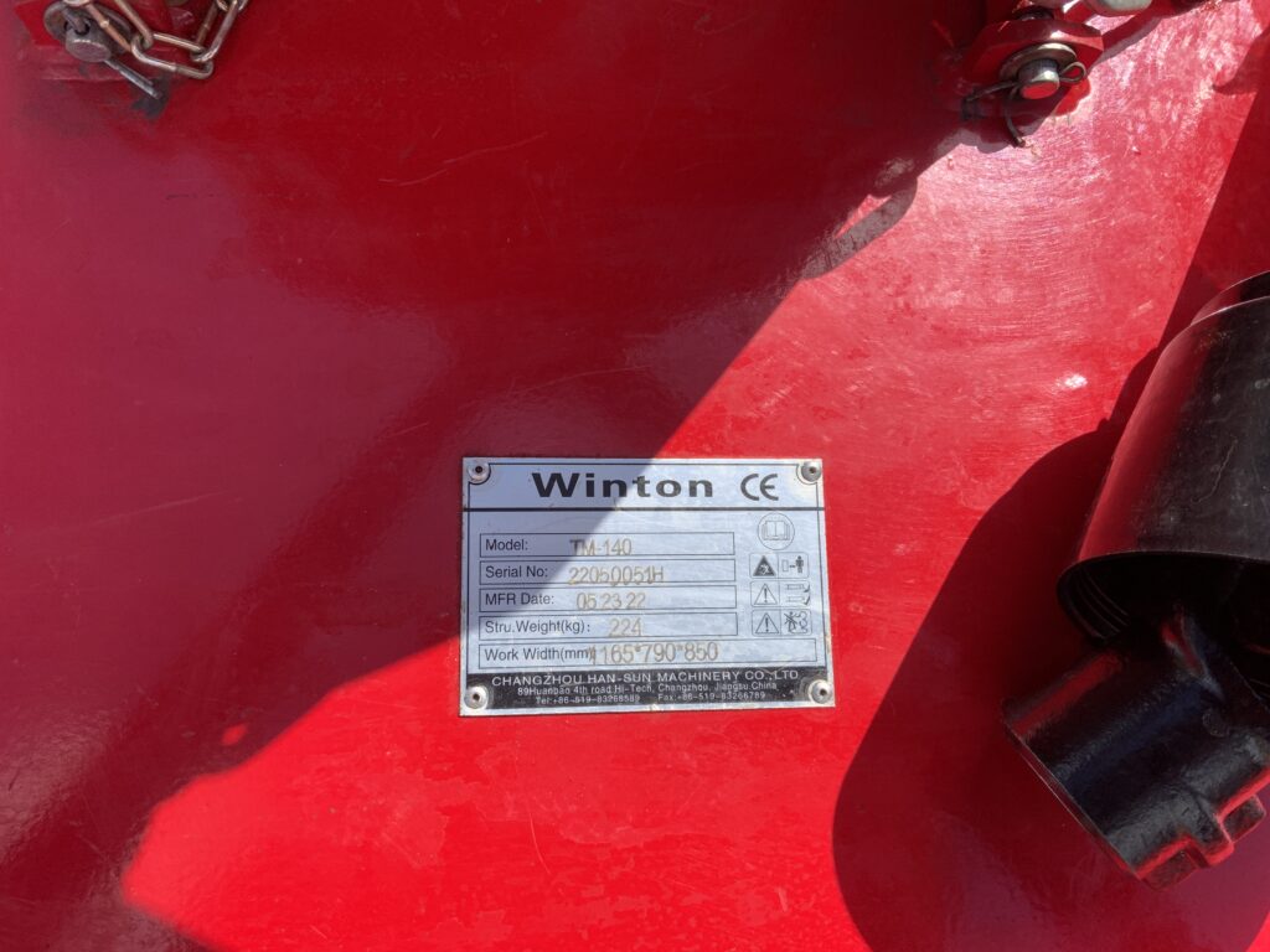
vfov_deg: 48.2
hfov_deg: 61.7
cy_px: 476
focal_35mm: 29
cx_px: 635
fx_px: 1064
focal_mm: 3
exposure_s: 1/997
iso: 16
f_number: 1.8
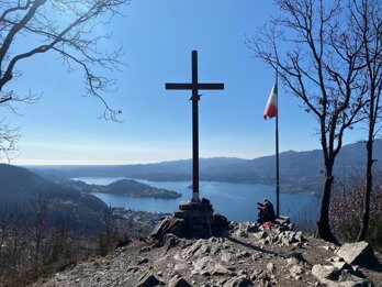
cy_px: 144
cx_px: 191
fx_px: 287
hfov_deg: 67.3
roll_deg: -1.3
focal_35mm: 26
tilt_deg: +4.3
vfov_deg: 53.1
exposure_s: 1/7692
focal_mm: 4.25
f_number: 1.8
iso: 32
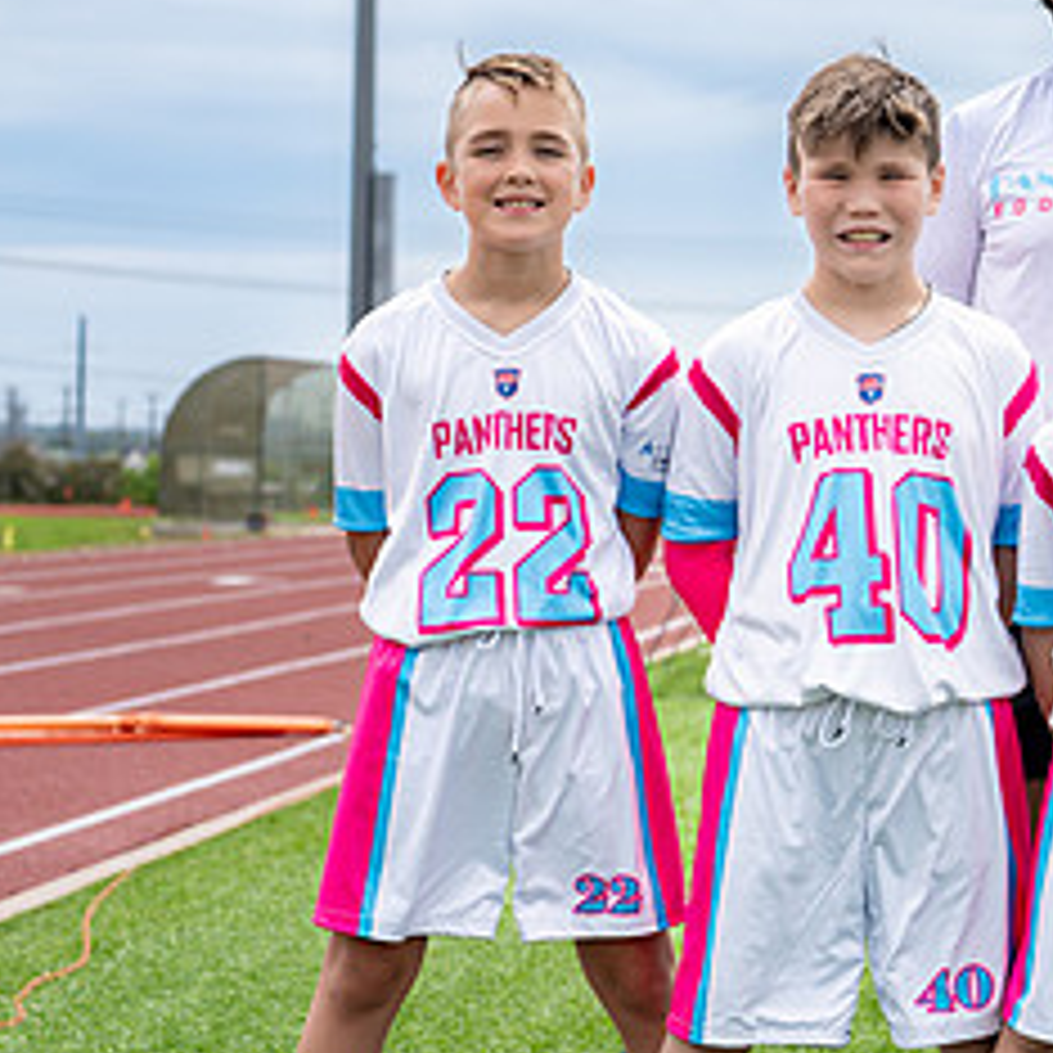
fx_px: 4371
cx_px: 1326
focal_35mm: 127
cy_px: 506
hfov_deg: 13.3
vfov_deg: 13.7
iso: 100
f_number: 3.5
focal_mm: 50
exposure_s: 1/1250
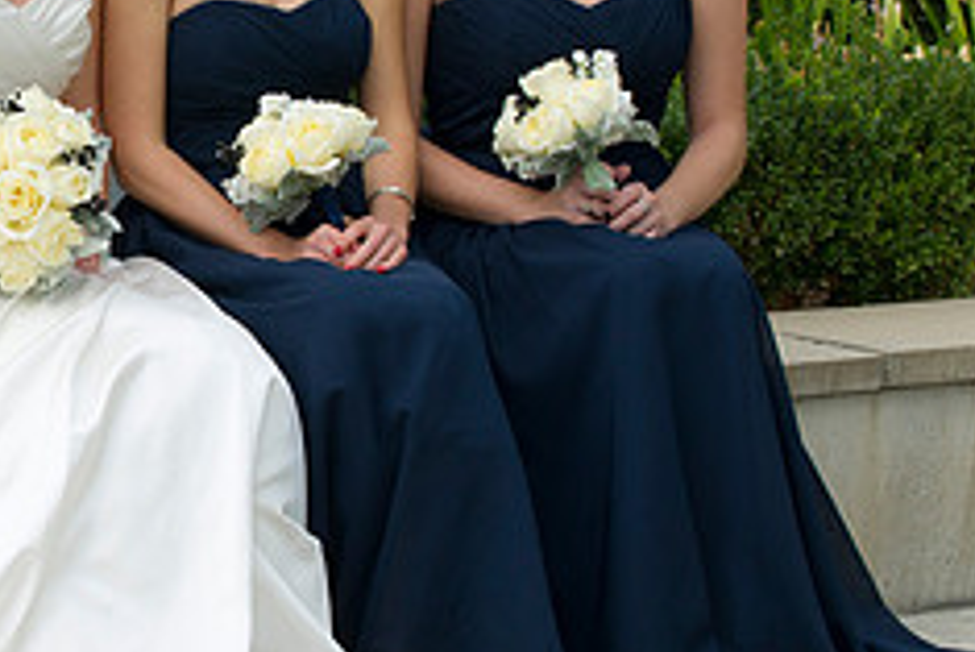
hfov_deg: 10.1
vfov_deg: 6.8
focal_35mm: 202
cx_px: 21
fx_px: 5474
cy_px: 170
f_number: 4.5
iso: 200
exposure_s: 1/200
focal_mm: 82
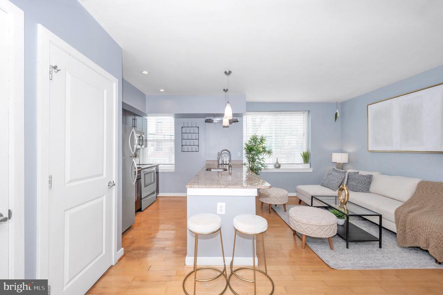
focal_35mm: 14
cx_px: 222
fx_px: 172
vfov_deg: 81.1
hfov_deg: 104.3
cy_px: 148
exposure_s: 1/80
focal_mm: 14
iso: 500
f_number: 8
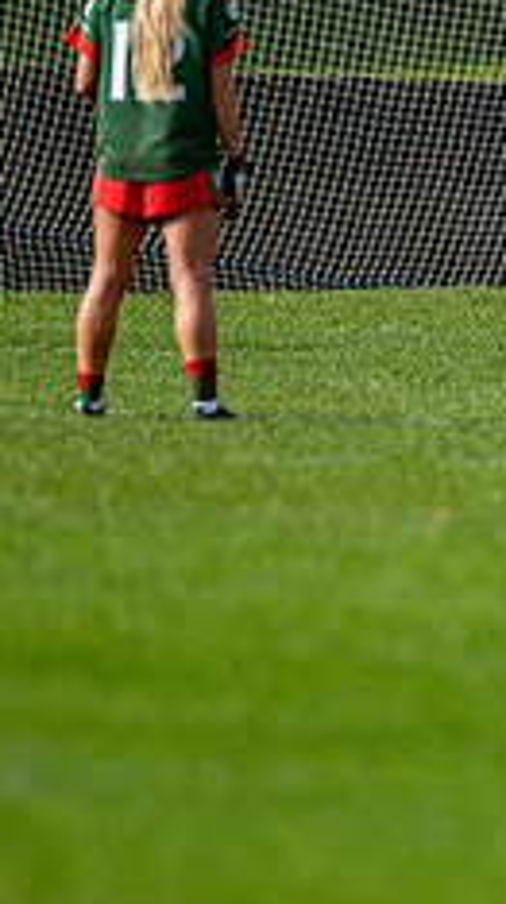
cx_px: 1027
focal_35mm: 1169
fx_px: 27985
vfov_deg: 1.9
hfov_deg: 1.0
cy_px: 263
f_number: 2.8
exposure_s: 1/5000
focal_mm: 300
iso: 360
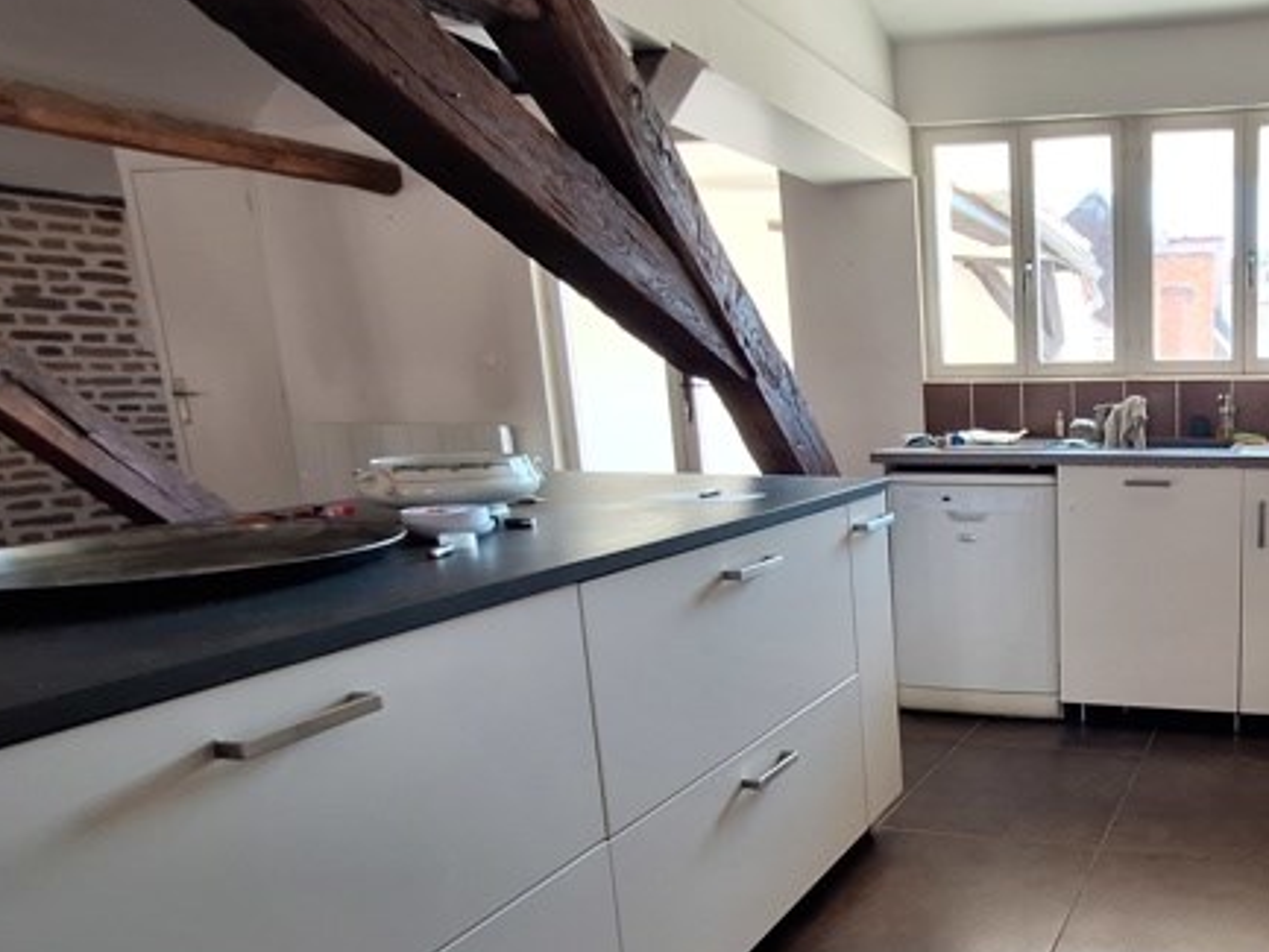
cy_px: 551
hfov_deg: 60.7
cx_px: 1140
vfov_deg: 56.6
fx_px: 880
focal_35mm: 24
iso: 80
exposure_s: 1/50
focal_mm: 1.74
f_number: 2.2
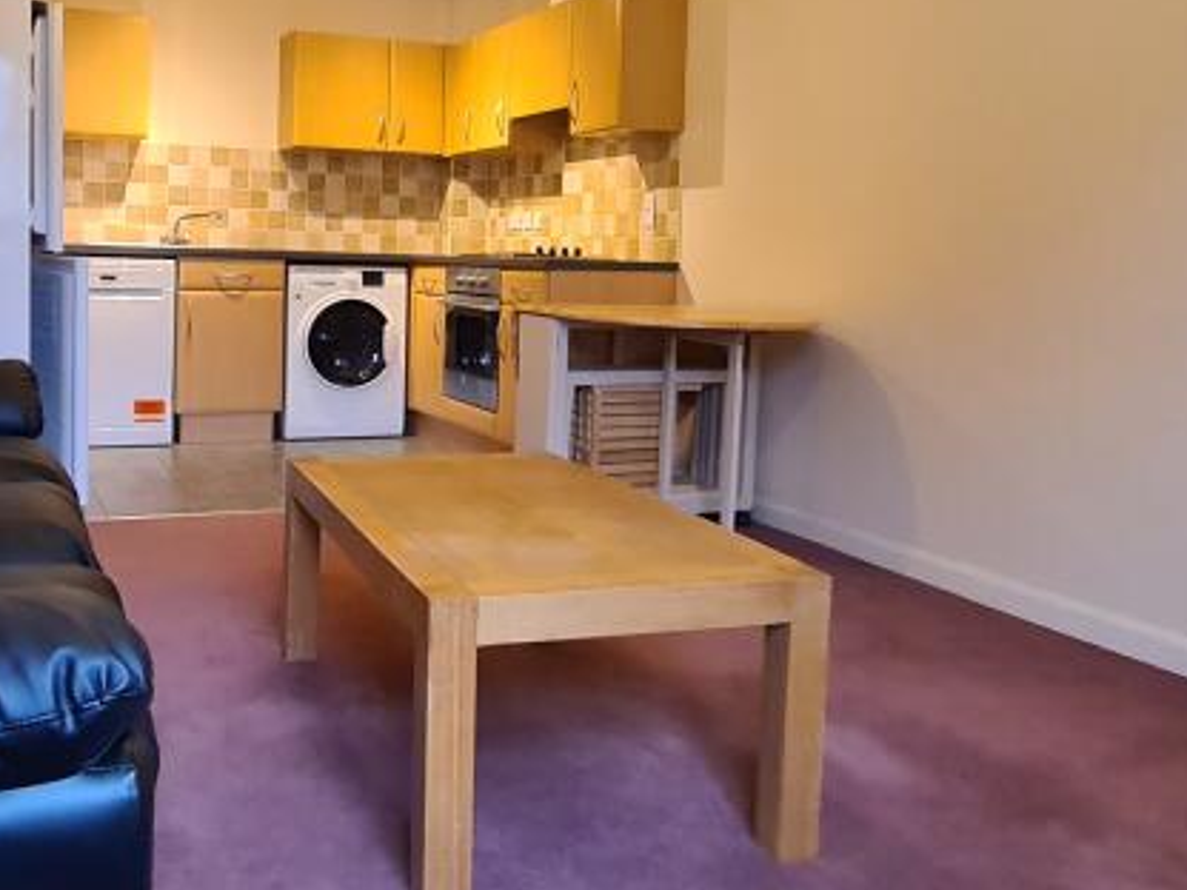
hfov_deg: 56.0
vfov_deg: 43.6
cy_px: 300
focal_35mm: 32
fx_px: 1097
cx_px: 431
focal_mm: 2.2
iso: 320
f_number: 2.2
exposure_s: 1/50
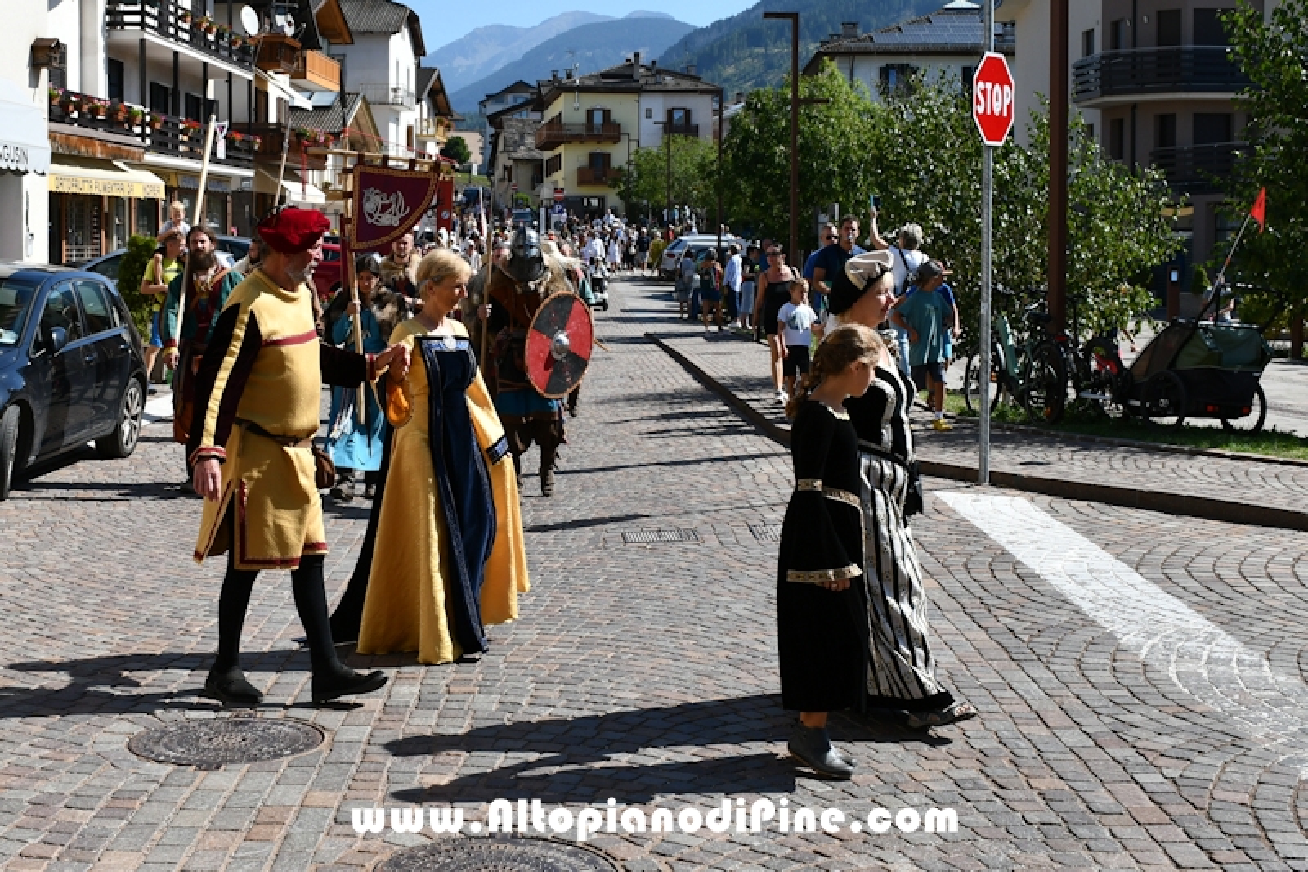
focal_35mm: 34
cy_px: 436
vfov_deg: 38.9
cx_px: 654
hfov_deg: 55.8
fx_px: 1235
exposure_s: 1/320
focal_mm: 23
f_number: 9
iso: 100
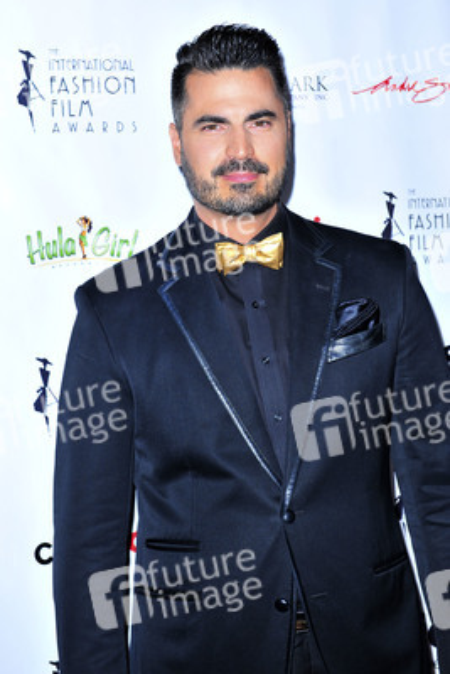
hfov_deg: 19.5
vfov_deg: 28.8
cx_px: 225
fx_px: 1311
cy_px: 337
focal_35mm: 70
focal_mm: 70
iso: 500
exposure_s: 1/320
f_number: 5.6
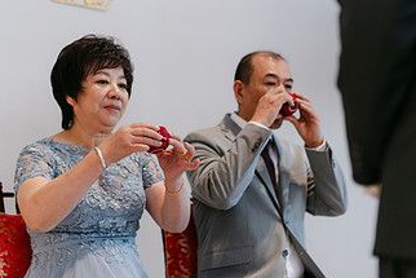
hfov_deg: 31.9
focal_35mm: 63
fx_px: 728
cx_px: 204
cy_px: 116
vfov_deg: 21.6
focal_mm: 35
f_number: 1.4
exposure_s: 1/125
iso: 250
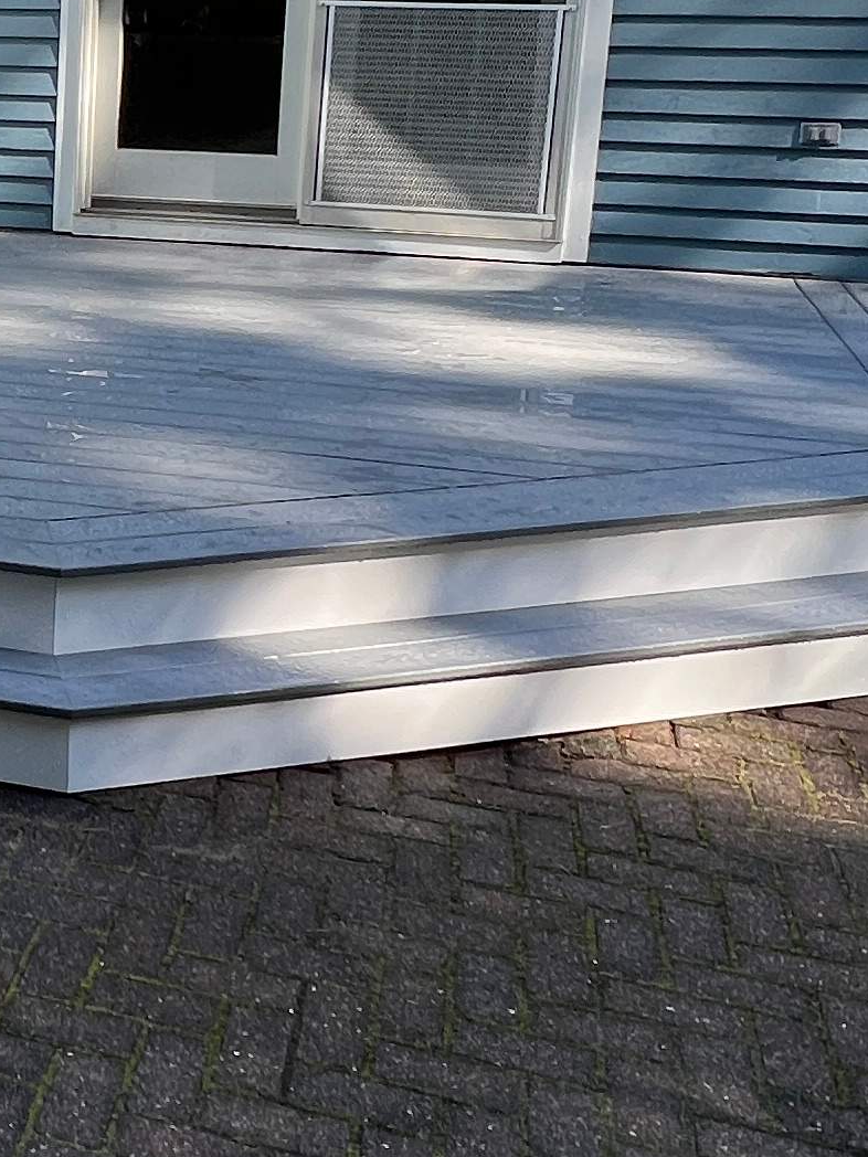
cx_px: -266
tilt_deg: -11.4
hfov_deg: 25.1
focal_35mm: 50
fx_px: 1672
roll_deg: +1.2
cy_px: 353
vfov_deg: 37.6
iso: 32
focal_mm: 1.57
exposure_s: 1/327
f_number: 1.8
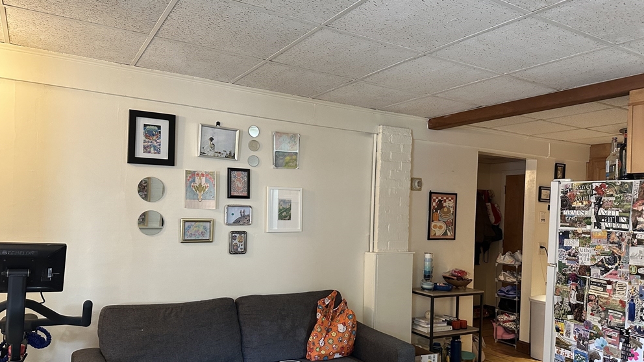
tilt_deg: -0.8
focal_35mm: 27
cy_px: 217
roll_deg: -1.8
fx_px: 461
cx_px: 323
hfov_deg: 69.9
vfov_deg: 42.7
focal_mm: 6.86
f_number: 1.78
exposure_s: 1/60
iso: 400
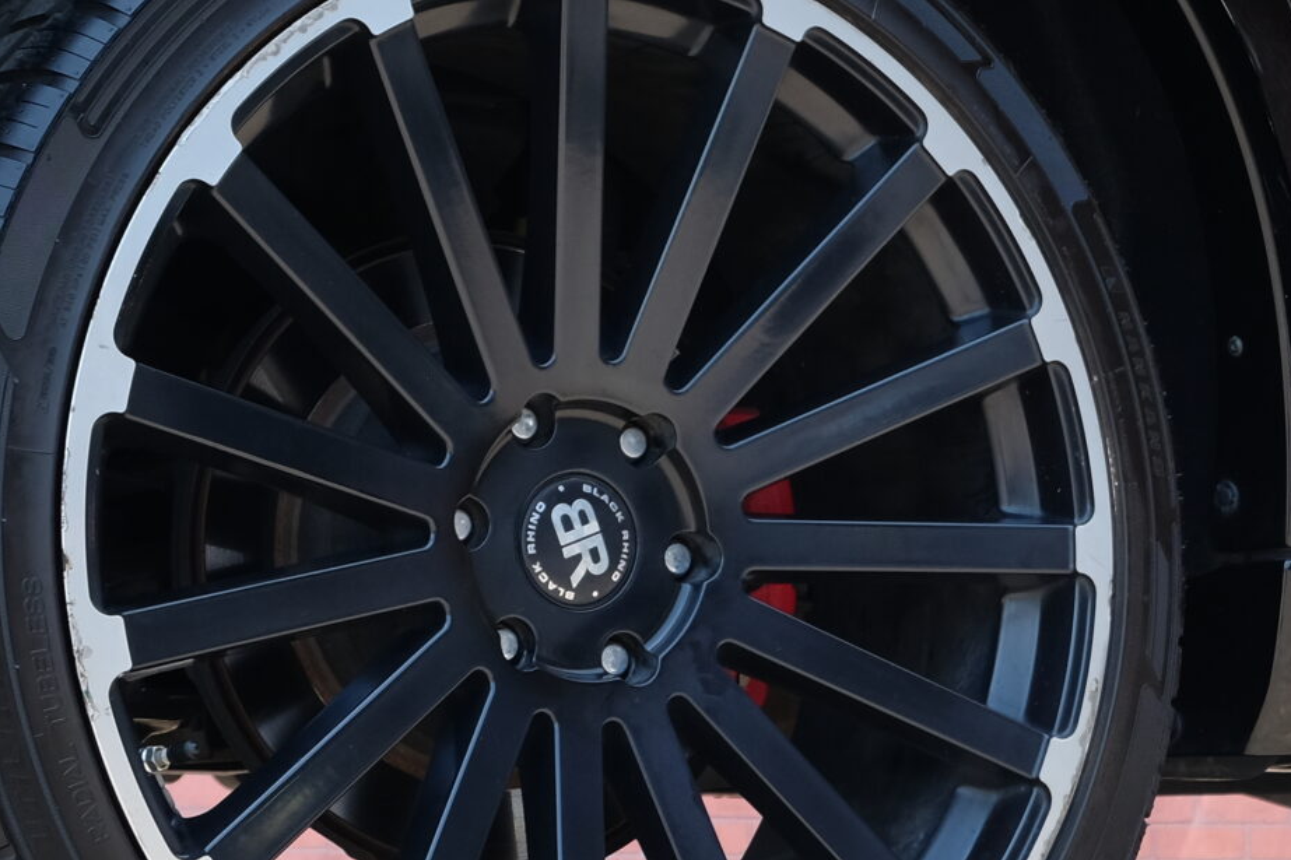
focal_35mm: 111
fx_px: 3980
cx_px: 1498
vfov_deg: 12.3
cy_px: 332
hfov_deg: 17.6
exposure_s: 1/150
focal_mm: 26.5
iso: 400
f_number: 5.6
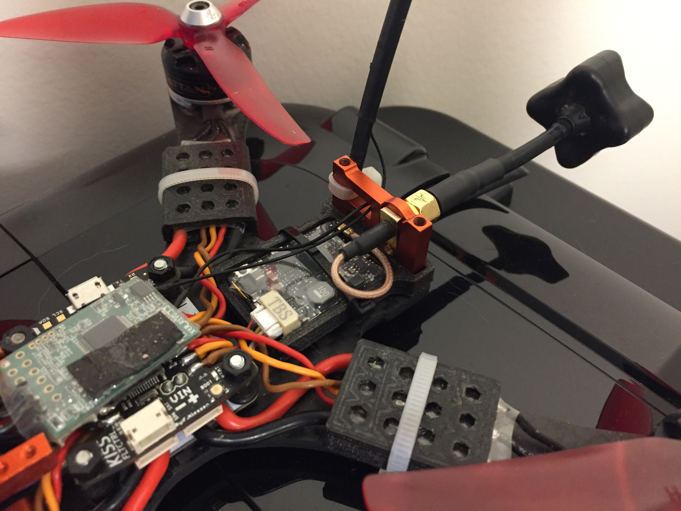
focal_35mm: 29
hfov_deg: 61.7
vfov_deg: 48.2
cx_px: 340
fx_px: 571
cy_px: 256
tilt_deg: -48.9
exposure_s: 1/33
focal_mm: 4.15
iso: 320
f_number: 2.2
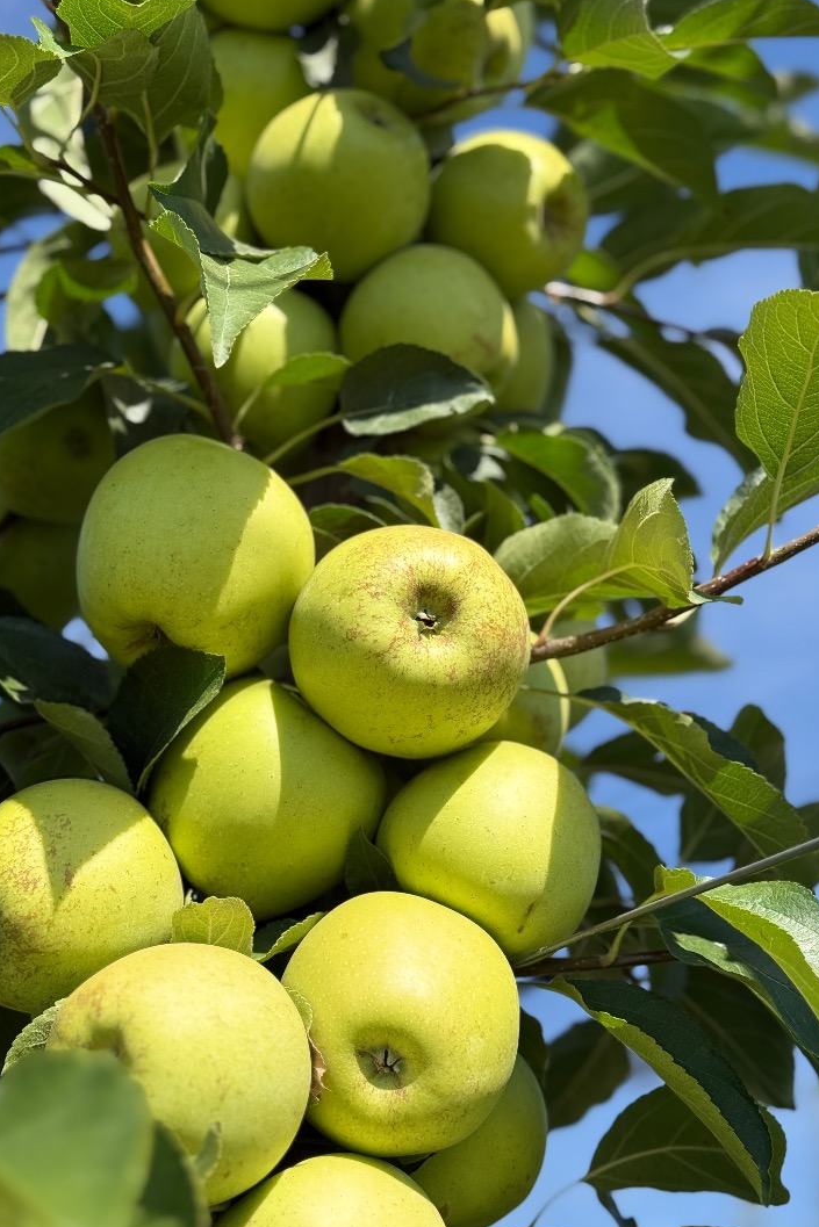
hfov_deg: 26.5
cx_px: 374
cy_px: 616
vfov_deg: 38.9
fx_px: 1740
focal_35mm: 51
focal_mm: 6.76
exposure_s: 1/2577
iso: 64
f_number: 1.78
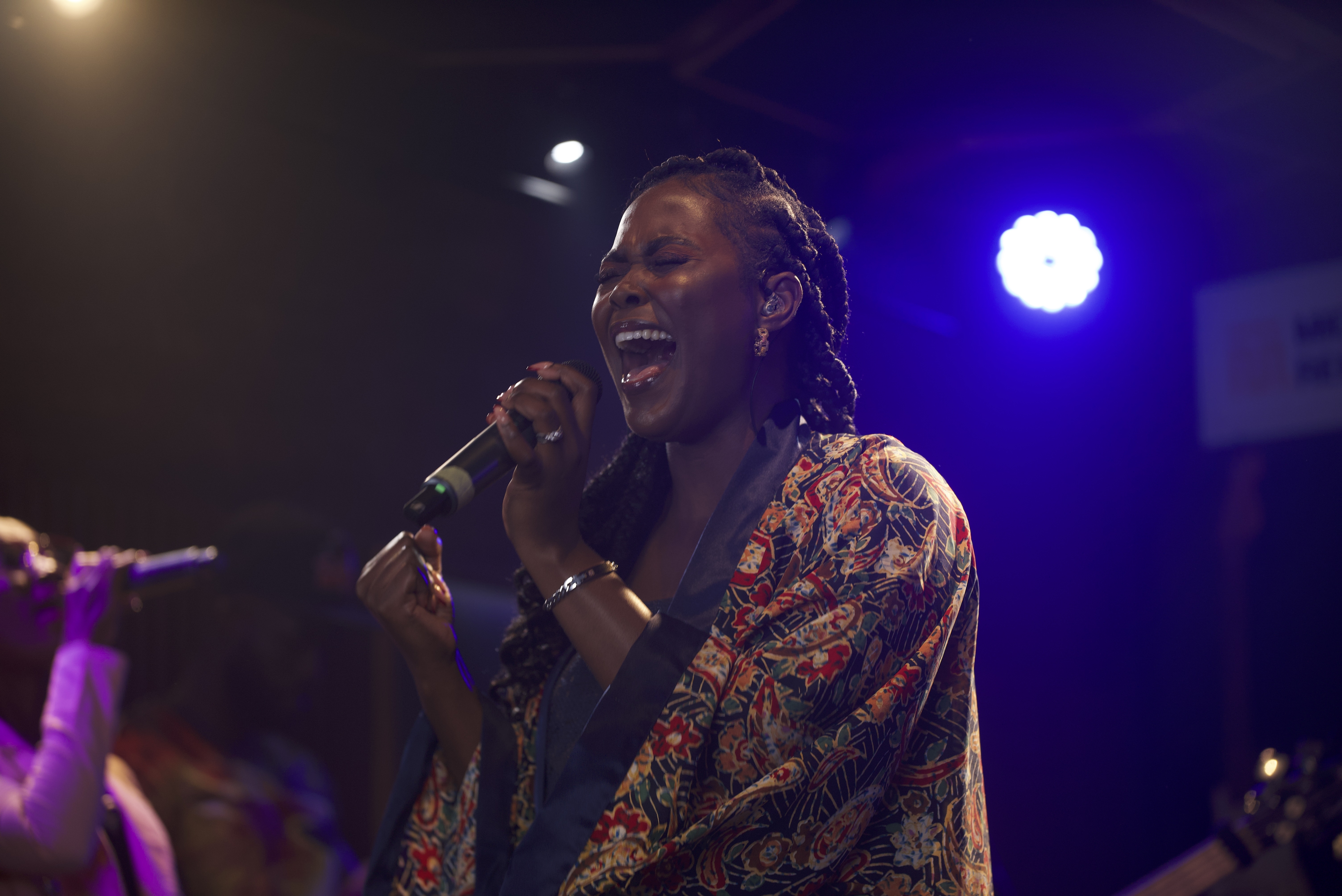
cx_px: 671
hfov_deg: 20.8
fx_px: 3654
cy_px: 448
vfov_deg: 14.0
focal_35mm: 98
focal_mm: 98
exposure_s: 1/320
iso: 500
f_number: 2.8
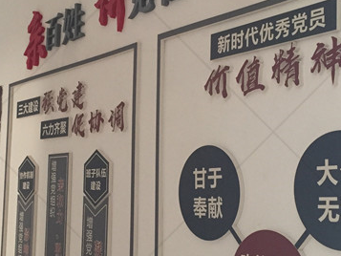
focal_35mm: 65
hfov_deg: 29.7
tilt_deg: +7.0
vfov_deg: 22.6
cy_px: 130
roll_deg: -2.7
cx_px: 128
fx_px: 641
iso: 200
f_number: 2.2
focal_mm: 4.15
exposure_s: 1/33
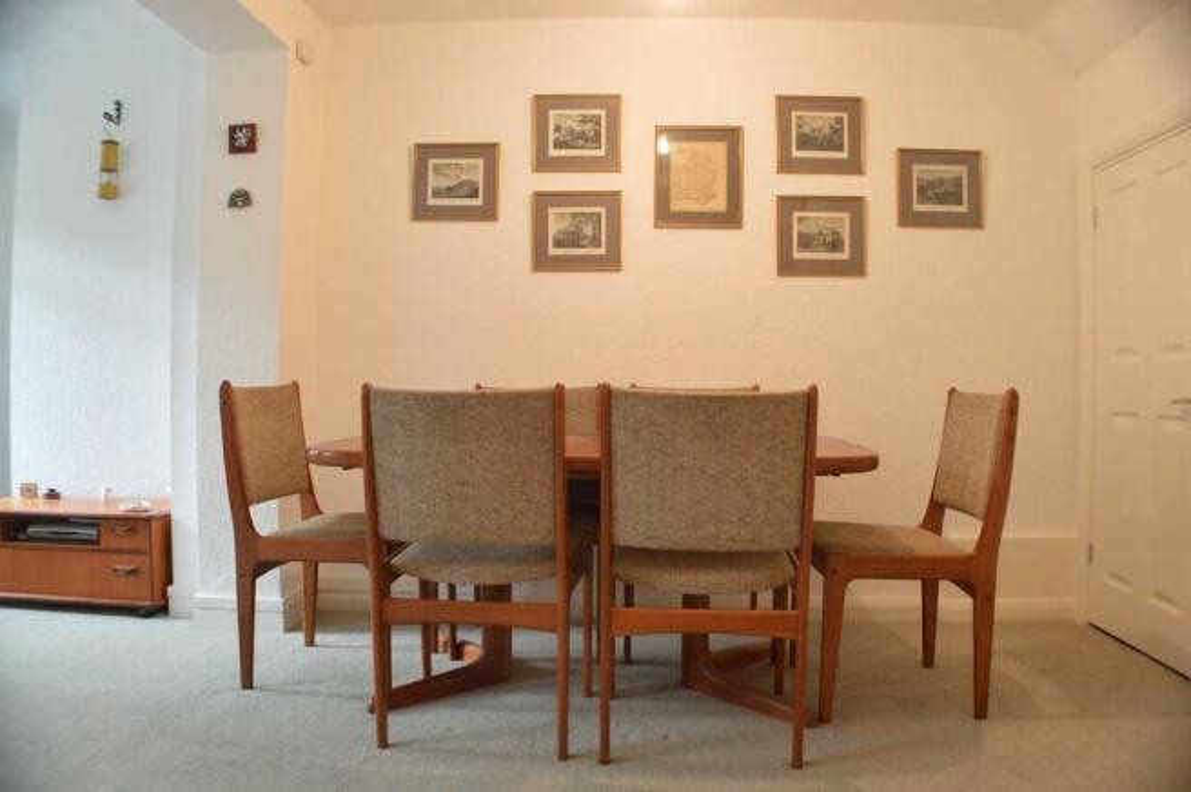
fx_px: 991
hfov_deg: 62.0
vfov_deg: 43.5
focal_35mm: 30
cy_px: 396
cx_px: 596
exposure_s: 1/40
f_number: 5.6
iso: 1600
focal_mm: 20
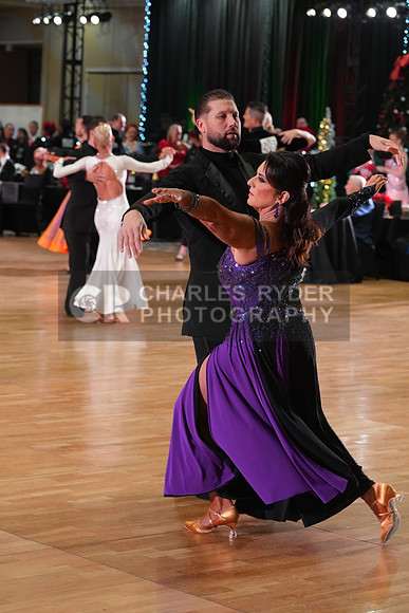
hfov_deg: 14.4
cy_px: 306
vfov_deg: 21.5
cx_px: 204
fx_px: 1618
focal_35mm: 95
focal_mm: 95
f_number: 5.6
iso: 4000
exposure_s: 1/200
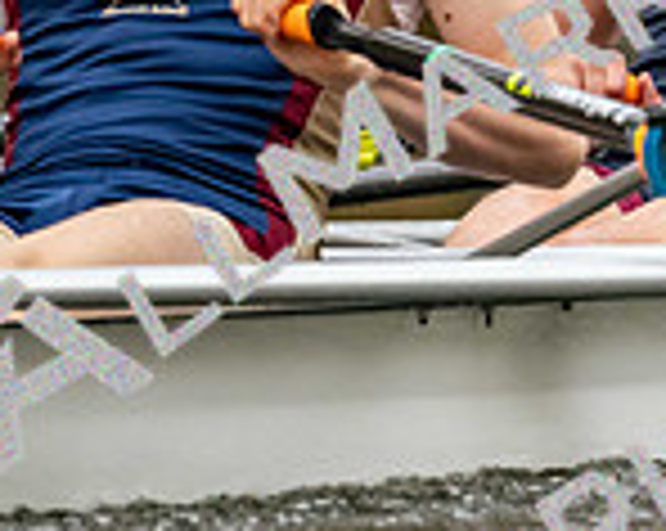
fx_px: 28976
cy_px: -223
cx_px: 886
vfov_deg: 1.0
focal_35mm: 1472
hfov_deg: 1.3
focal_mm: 400
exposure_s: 1/2500
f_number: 4.5
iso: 2500
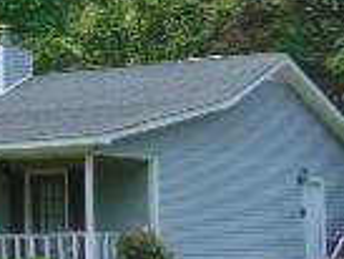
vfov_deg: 6.3
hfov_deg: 8.3
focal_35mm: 234
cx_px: -138
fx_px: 2327
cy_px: 3
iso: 80
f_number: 3.5
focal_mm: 9
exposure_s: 1/400
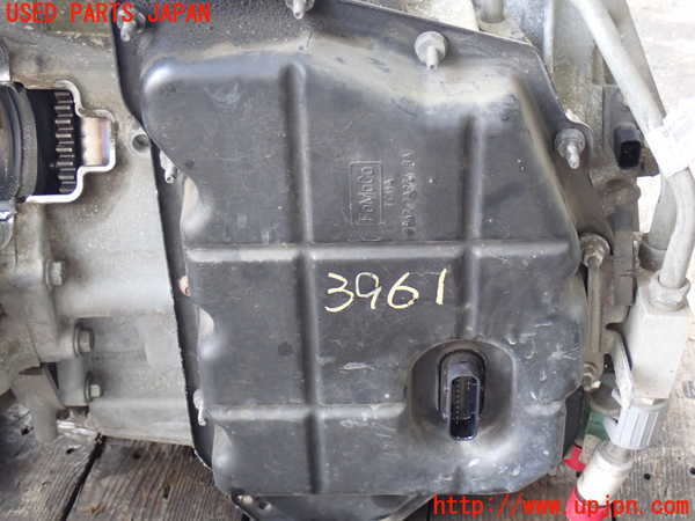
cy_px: 260
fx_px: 1245
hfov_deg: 31.2
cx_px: 348
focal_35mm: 62
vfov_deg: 23.7
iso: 640
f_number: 3.6
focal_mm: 11.09
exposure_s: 1/60
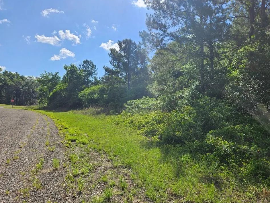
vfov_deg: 54.9
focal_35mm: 25
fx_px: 195
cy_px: 107
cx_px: 146
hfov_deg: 69.3
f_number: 1.8
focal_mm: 5.4
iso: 25
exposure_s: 1/2359
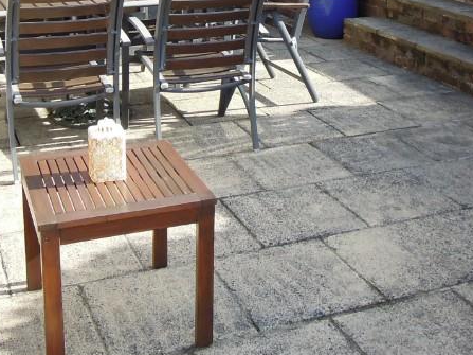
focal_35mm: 55
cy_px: -43
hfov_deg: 34.8
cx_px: 189
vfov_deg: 24.6
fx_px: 751
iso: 160
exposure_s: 1/500
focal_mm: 4.3
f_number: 2.8
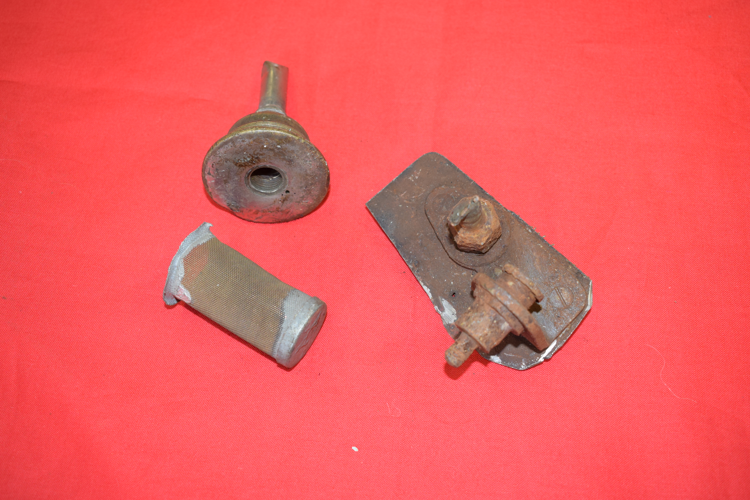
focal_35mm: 45
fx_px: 938
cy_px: 250
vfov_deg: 29.9
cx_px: 375
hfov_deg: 43.6
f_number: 5.6
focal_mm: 30
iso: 800
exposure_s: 1/60
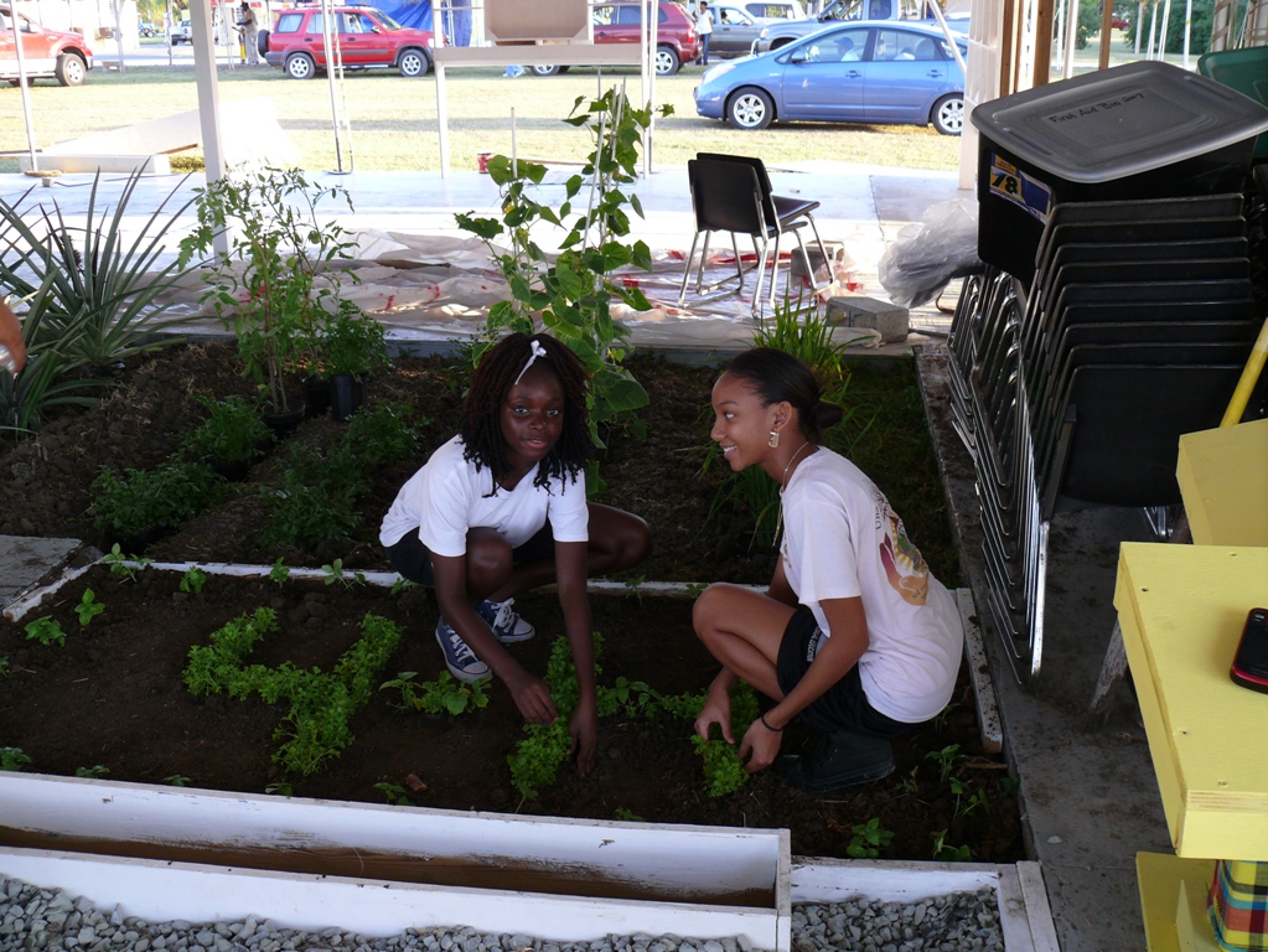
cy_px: 476
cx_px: 634
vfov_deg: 40.7
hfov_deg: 52.6
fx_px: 1283
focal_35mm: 35
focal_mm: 7.4
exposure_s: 1/60
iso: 100
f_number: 2.8
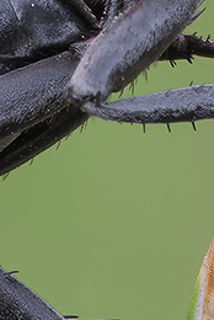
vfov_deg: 2.2
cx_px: 279
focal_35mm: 933
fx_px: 8297
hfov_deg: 1.5
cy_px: 107
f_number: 13
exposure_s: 1.6
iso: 100
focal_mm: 90
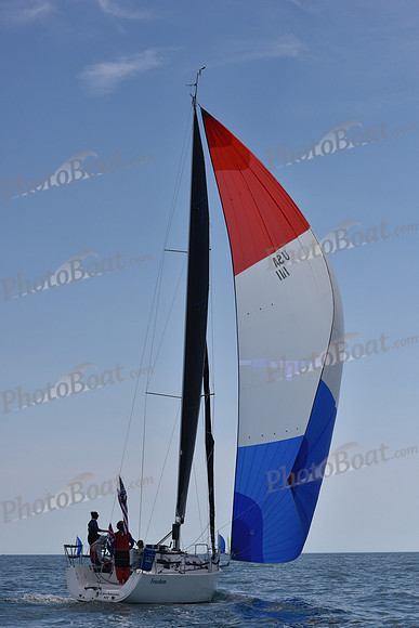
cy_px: 314
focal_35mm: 70
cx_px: 210
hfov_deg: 19.5
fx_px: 1221
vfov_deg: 28.8
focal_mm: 70
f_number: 9
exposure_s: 1/800
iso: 400
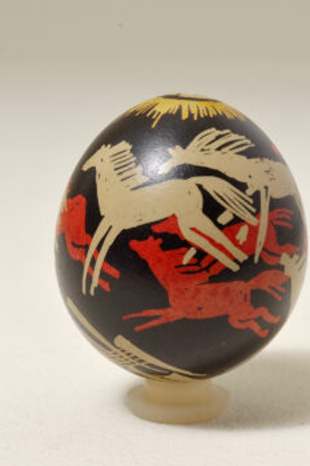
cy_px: 230
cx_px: 182
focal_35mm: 118
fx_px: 1522
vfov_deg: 17.4
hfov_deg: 11.6
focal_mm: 55
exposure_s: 2.5
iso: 200
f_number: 11
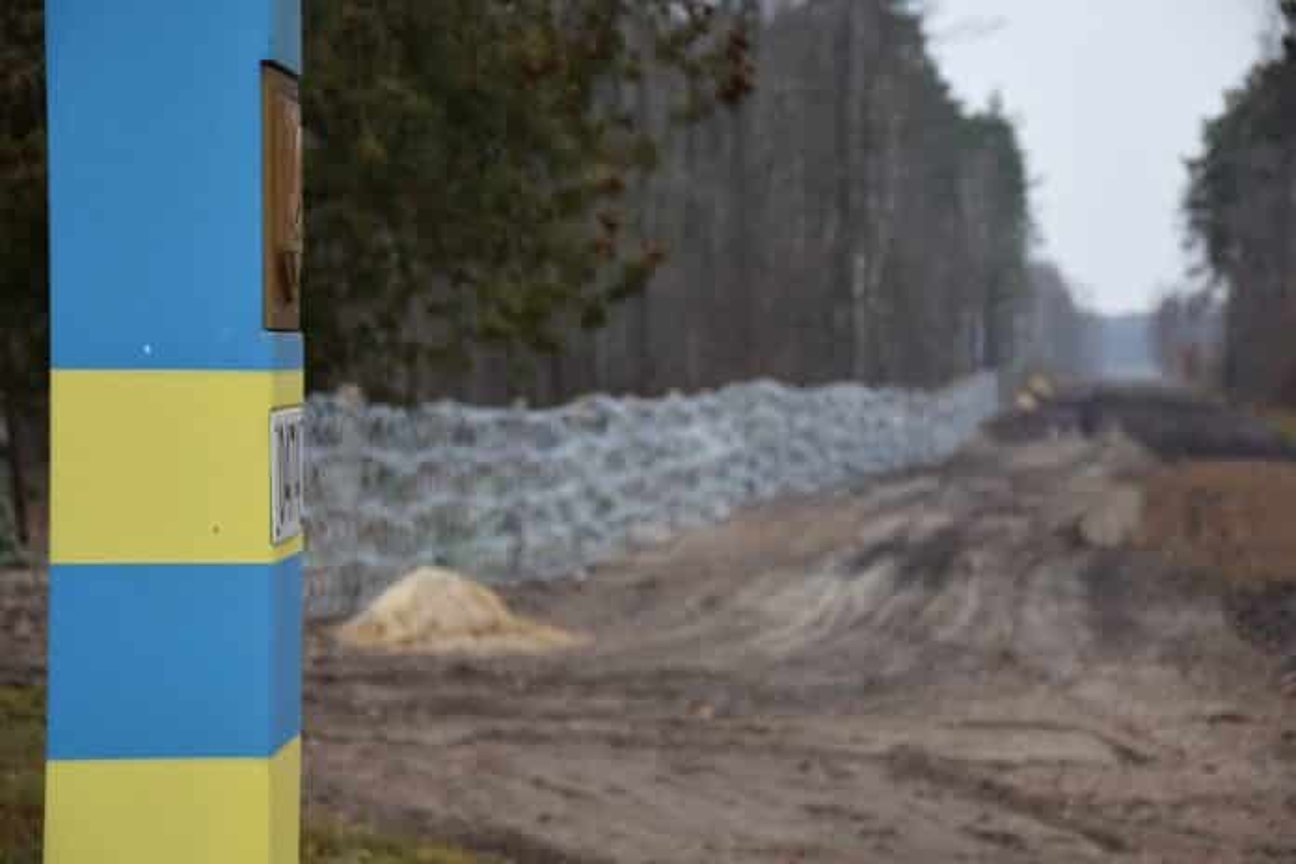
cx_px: 648
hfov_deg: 18.2
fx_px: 4050
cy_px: 432
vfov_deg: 12.2
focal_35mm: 112
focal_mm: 75
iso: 400
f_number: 6.3
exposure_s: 1/160
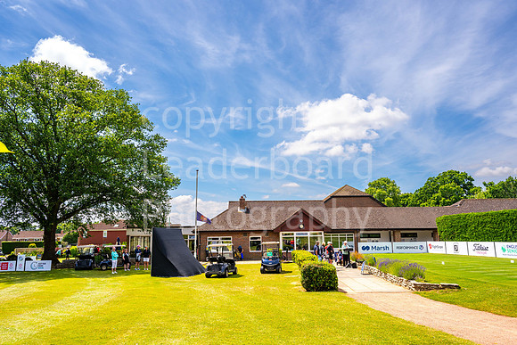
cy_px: 172
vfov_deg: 47.2
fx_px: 395
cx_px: 258
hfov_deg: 66.4
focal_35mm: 28
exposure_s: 1/500
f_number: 7.1
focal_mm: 27.5
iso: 200
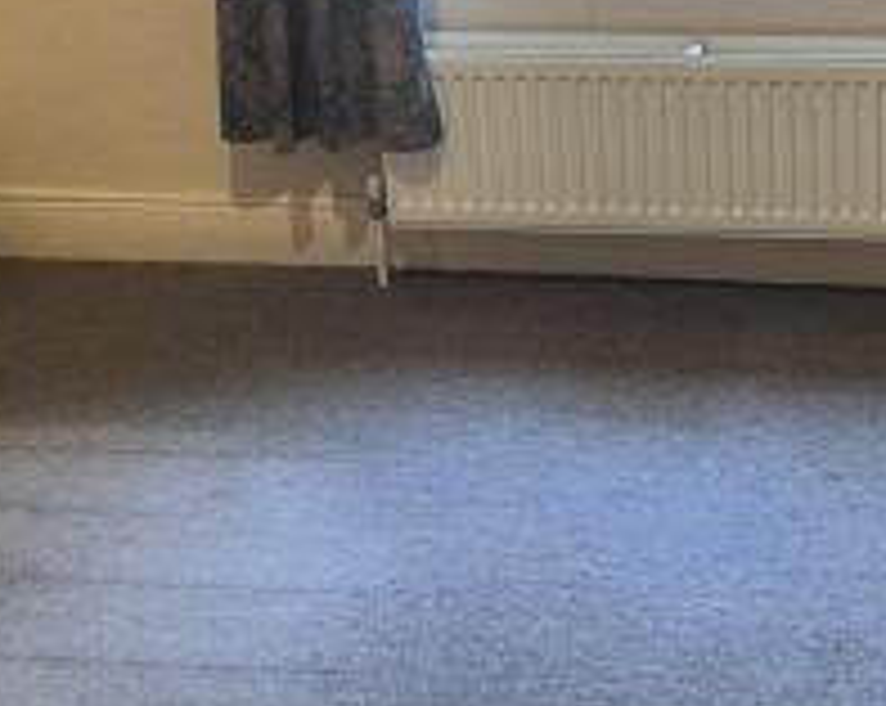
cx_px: 828
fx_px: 1728
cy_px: -135
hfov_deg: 27.5
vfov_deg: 21.5
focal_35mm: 66
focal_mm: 2.2
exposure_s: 1/50
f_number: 2.2
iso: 250
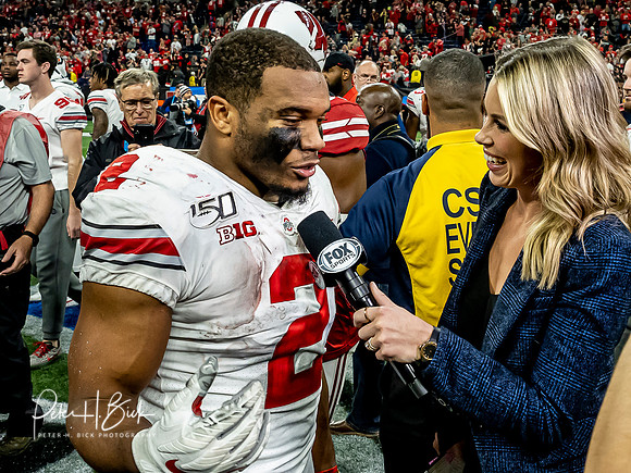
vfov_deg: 31.1
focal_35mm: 47
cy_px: 193
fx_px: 848
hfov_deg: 40.5
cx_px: 406
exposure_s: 1/640
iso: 1600
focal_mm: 12
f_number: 3.5
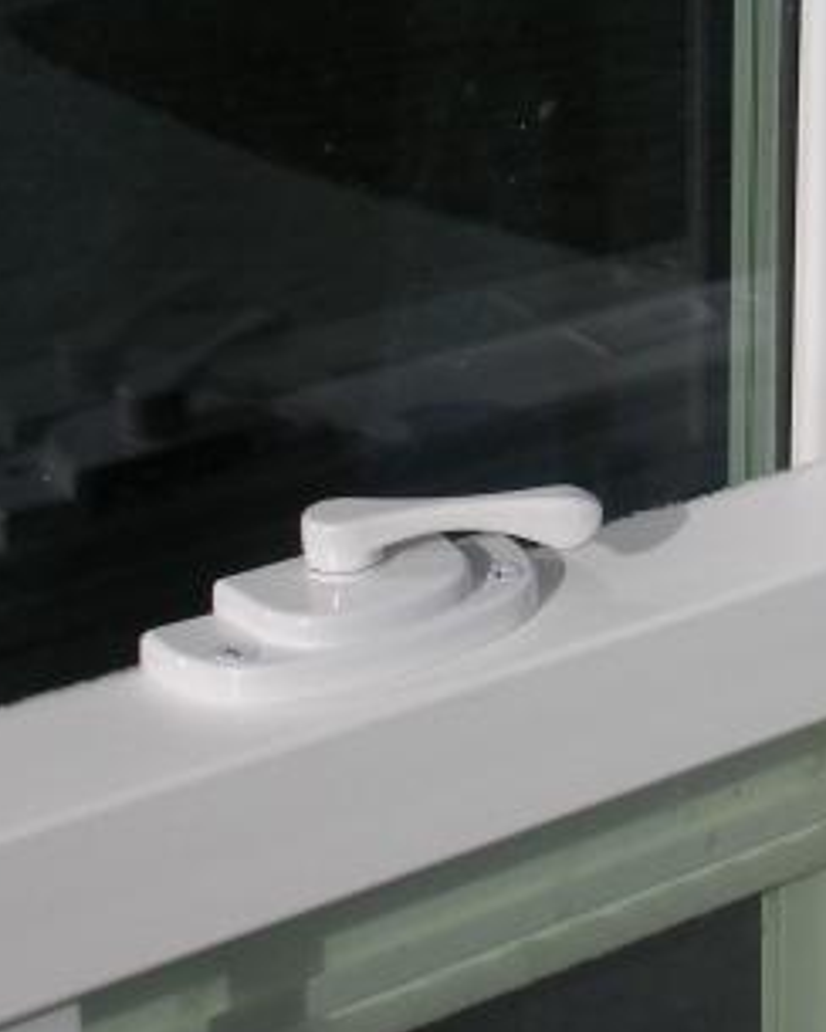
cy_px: 535
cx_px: 650
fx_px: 2628
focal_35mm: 86
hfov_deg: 17.7
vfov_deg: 22.2
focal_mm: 9.1
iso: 50
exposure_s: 1/1500
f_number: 3.4
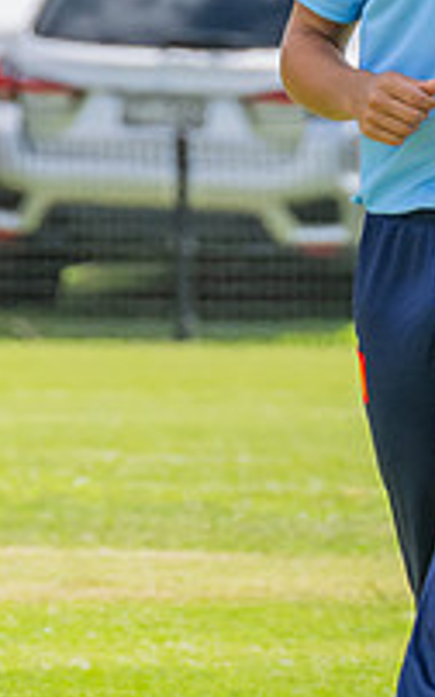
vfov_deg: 1.2
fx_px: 34230
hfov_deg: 0.7
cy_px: 382
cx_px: 426
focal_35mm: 1802
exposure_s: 1/800
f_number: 14
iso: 800
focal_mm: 460
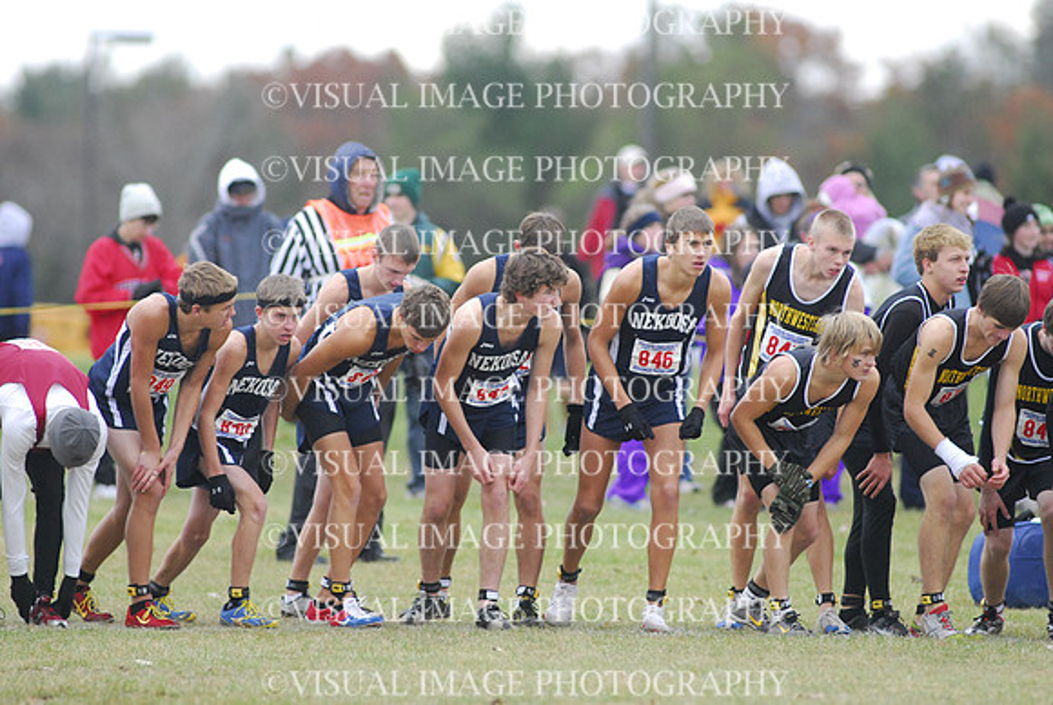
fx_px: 13175
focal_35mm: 450
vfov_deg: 3.1
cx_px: 526
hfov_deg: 4.6
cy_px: 352
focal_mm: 300
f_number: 4
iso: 800
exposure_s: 1/640
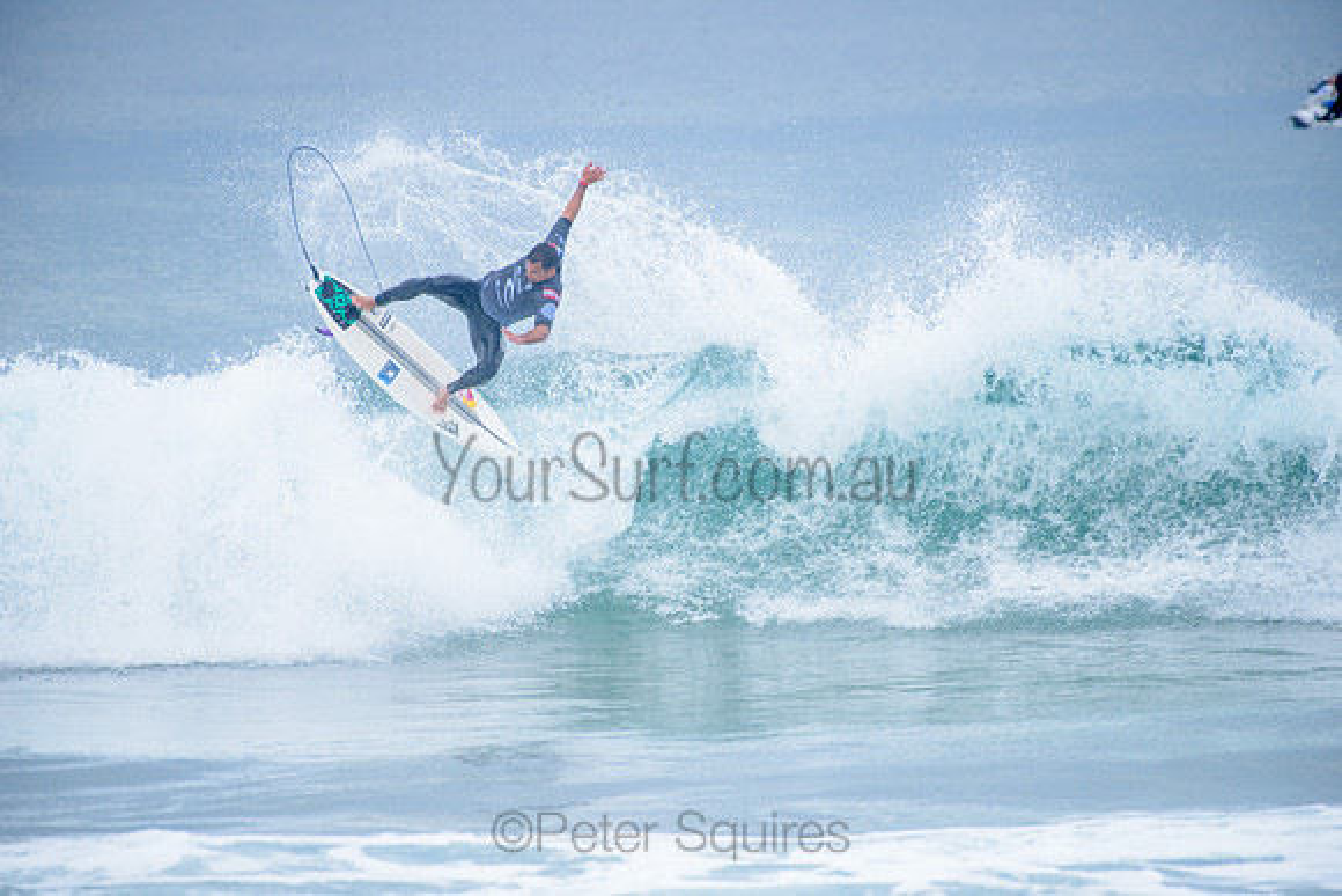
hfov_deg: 4.1
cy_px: 448
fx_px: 18642
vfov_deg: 2.8
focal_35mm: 500
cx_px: 671
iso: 400
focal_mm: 500
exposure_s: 1/2000
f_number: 5.6
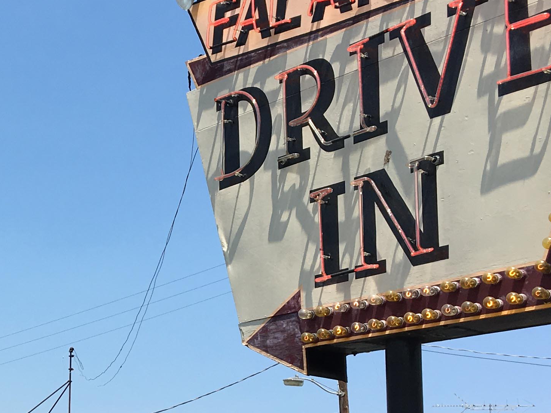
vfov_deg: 18.0
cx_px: -1
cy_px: 349
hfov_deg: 23.1
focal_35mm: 81
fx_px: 1289
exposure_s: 1/1603
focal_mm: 4.15
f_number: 2.2
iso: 25
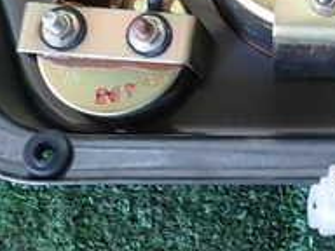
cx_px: 325
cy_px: -80
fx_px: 755
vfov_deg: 17.6
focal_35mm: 78
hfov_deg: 24.1
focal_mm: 4.5
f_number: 2
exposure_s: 1/50
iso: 200
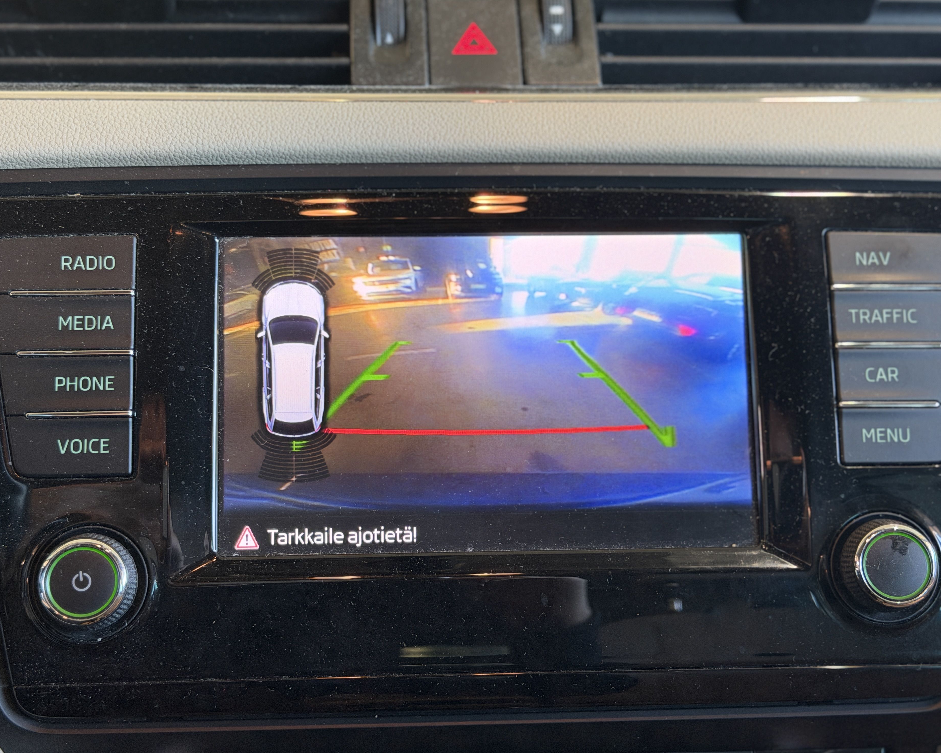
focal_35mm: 51
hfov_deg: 36.7
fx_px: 1420
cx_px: 469
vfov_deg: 29.7
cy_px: 379
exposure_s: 1/54
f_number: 1.78
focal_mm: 6.76
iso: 250
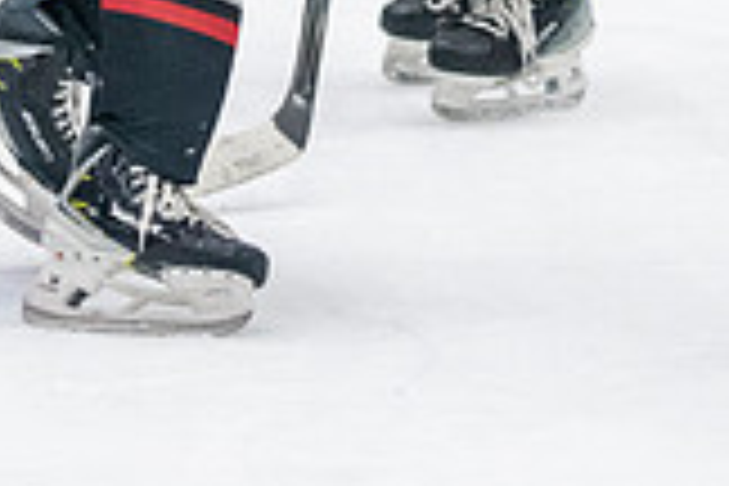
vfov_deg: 2.9
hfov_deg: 4.3
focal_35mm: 477
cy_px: -392
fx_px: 9658
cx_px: 216
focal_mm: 98
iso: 2500
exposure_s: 1/800
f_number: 3.2
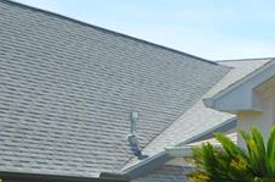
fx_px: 625
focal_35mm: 82
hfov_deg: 16.0
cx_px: 614
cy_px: 233
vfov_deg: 15.8
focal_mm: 12
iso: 200
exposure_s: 1/320
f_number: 9
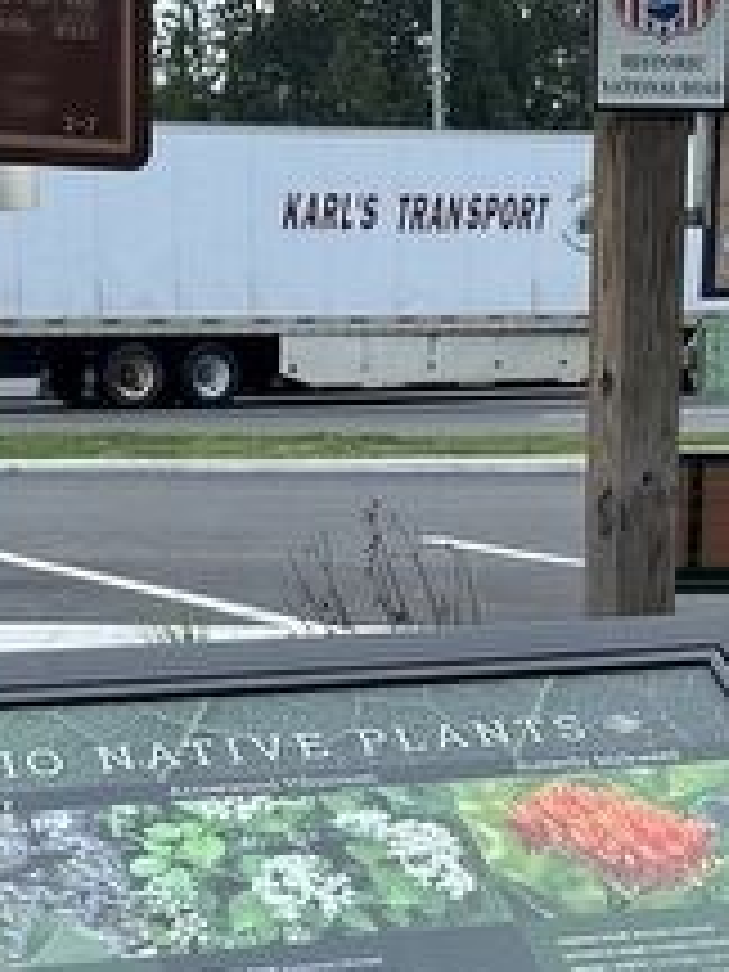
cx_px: 315
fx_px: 2499
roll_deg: -0.4
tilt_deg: -12.3
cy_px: 837
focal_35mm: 89
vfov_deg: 21.6
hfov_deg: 16.6
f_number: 1.78
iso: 80
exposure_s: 1/1812
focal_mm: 6.86
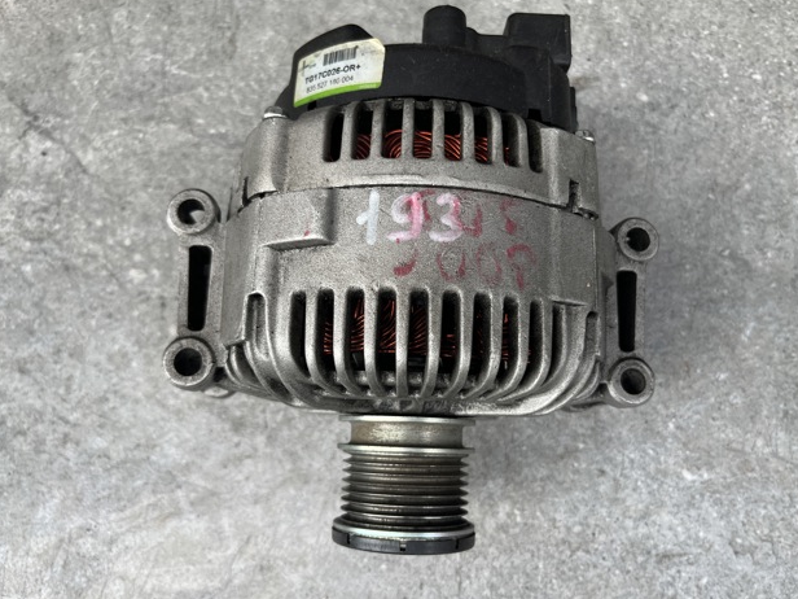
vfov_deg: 51.3
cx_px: 399
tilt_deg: -73.4
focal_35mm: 27
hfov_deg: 65.3
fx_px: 622
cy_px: 292
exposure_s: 1/381
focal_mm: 5.1
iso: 50
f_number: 1.6
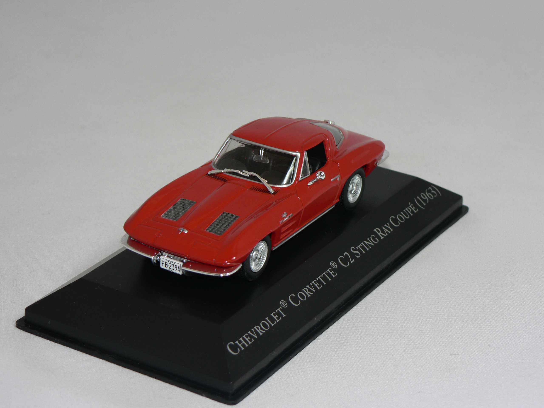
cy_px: 204
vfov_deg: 14.2
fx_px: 1634
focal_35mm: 104
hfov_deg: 18.9
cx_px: 272
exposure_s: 1/60
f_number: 3.2
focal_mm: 17.3
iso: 80
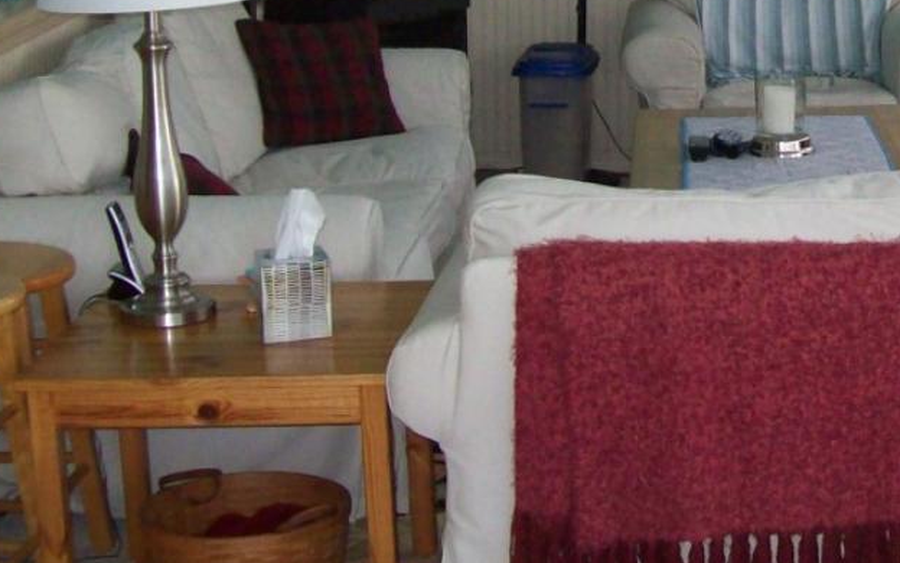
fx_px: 2158
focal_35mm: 88
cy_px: -27
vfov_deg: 14.6
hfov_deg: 22.8
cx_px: 857
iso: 200
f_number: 2.7
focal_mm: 6
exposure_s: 1/64
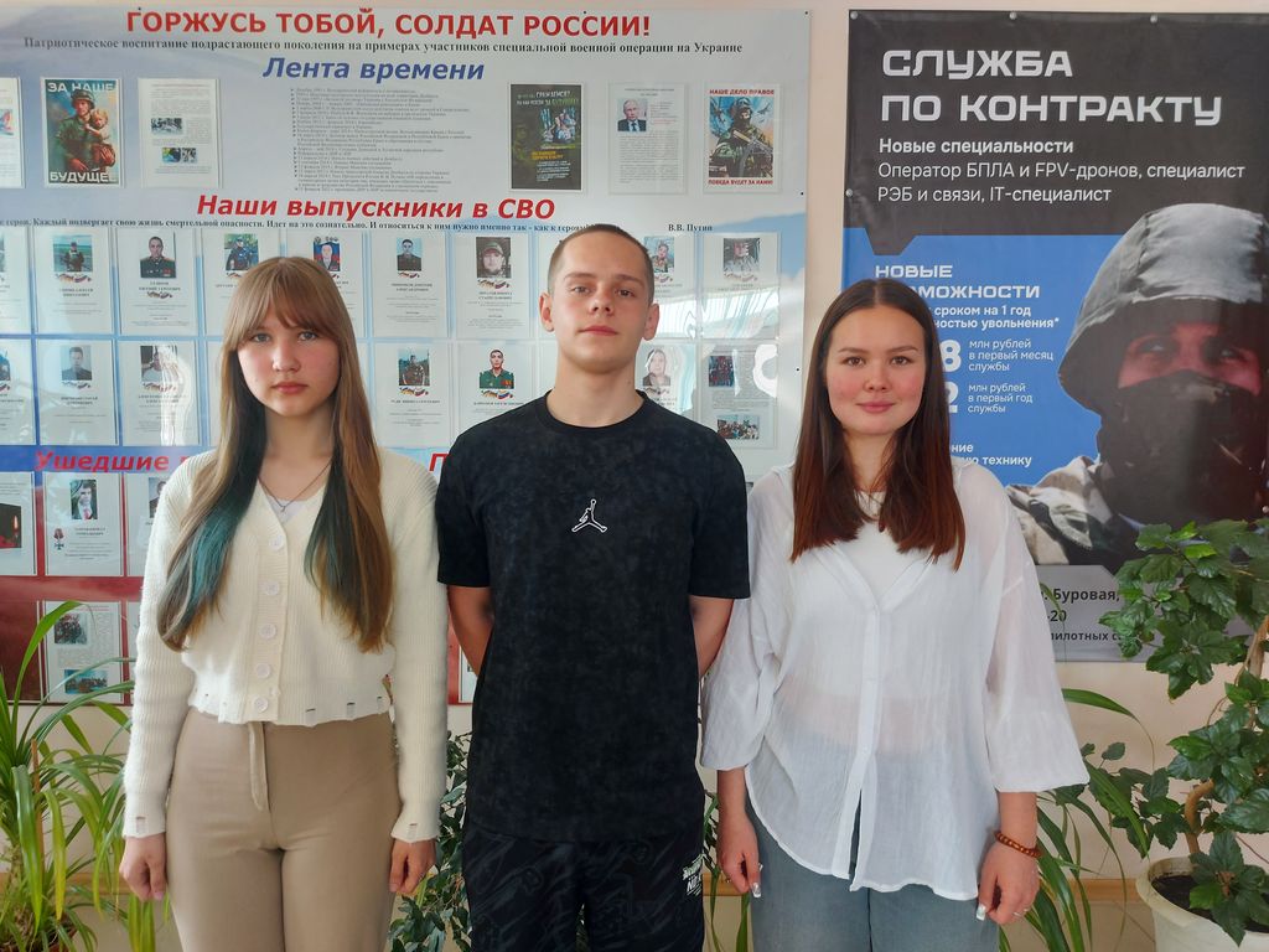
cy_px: 476
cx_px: 634
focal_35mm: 24
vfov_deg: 56.8
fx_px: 880
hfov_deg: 71.6
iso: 80
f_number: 1.8
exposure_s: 1/50
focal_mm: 5.23
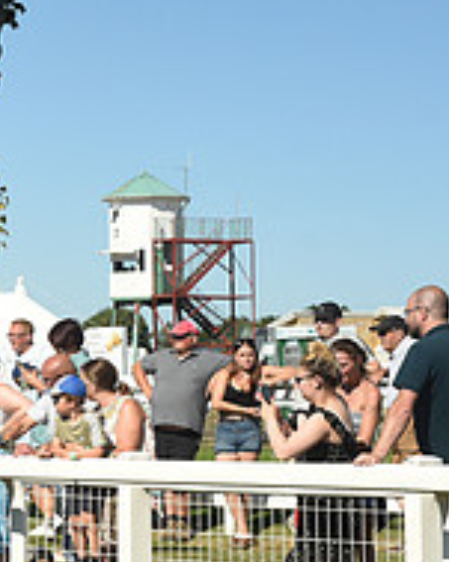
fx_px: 2394
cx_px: -404
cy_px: 275
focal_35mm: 144
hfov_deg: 10.0
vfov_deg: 13.4
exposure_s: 1/1600
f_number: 6.3
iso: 320
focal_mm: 50
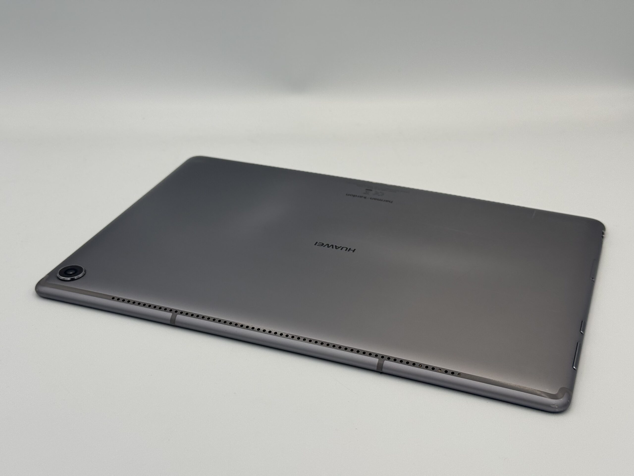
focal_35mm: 48
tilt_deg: -27.5
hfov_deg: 39.7
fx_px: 879
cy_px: 238
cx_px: 317
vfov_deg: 30.3
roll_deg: +1.4
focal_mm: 6.76
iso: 64
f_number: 1.78
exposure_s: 1/1133
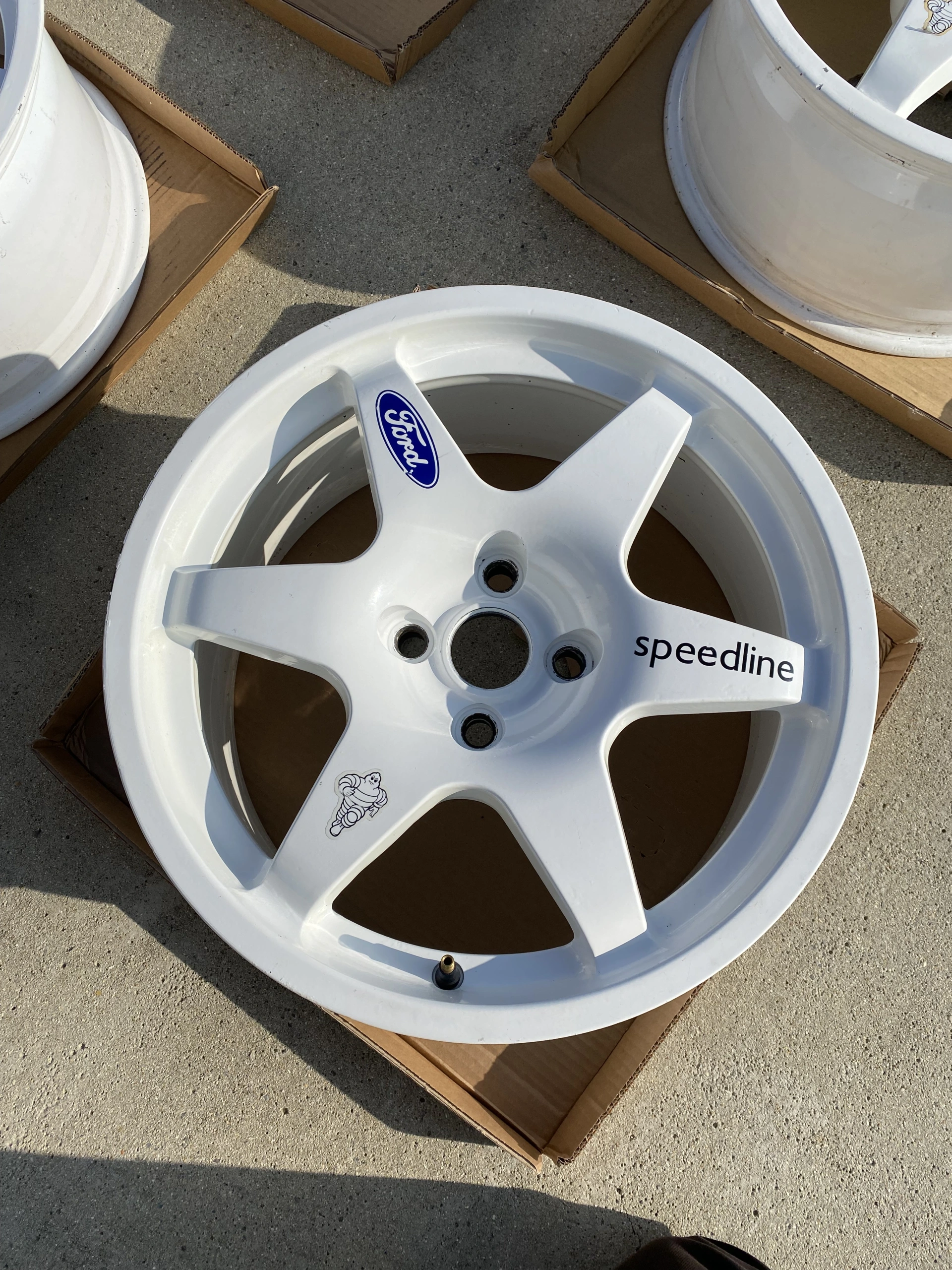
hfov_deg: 53.1
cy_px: 635
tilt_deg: -76.8
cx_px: 476
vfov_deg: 67.3
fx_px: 953
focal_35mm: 26
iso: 32
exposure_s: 1/5025
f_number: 1.8
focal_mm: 4.25
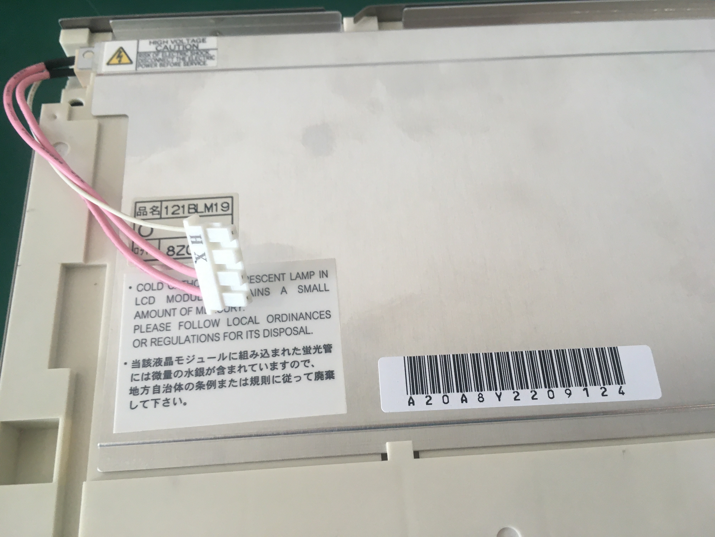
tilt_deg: -66.0
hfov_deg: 61.7
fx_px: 599
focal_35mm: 29
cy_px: 268
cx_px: 358
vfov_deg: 48.2
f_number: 2.2
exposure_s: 1/33
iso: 32
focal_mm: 4.15
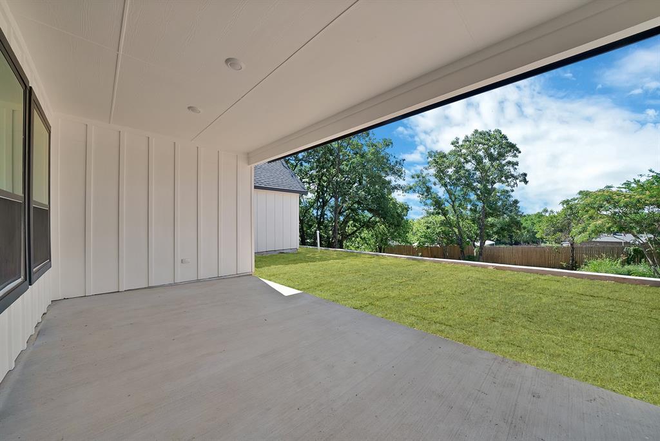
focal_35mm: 12
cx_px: 330
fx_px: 220
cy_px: 220
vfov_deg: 90.1
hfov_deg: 112.6
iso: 640
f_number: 9
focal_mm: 12
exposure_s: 1/250
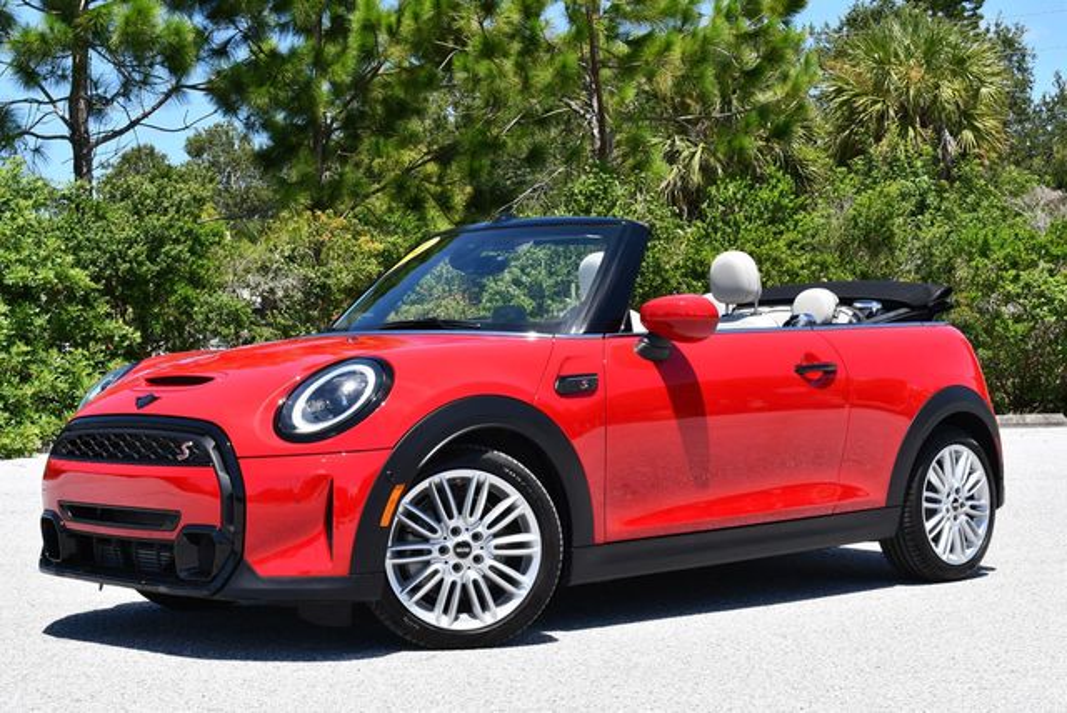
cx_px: 534
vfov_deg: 22.7
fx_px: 1780
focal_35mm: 60
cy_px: 356
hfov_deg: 33.4
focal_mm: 30
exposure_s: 1/250
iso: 160
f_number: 8
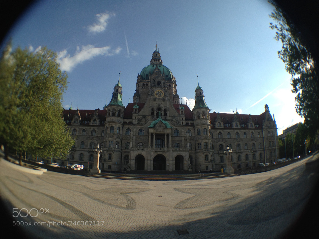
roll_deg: -0.6
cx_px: 160
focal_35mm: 33
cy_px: 120
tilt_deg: +18.4
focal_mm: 4.12
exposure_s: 1/1290
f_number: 2.4
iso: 50
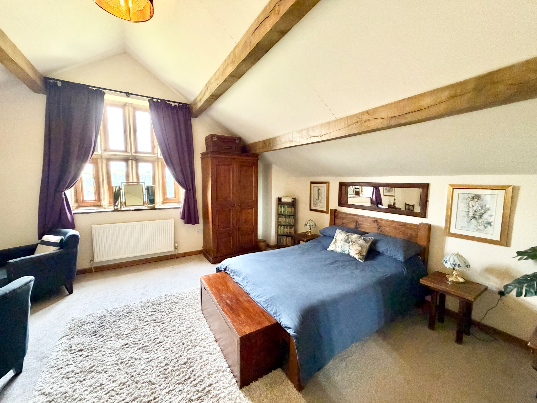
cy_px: 202
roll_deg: -0.2
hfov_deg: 102.1
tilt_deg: -6.0
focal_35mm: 14
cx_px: 268
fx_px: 217
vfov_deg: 85.7
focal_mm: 2.22
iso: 500
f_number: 2.2
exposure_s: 1/60
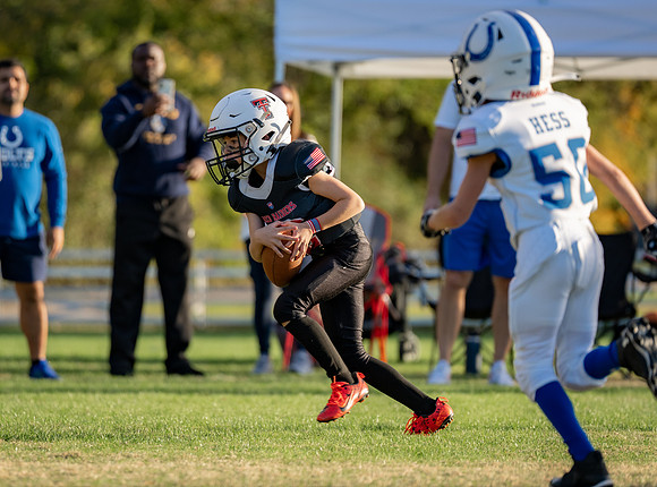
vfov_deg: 4.3
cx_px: 226
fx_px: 6559
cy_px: 252
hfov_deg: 5.7
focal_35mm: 347
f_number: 2.8
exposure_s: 1/1000
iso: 100
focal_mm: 200
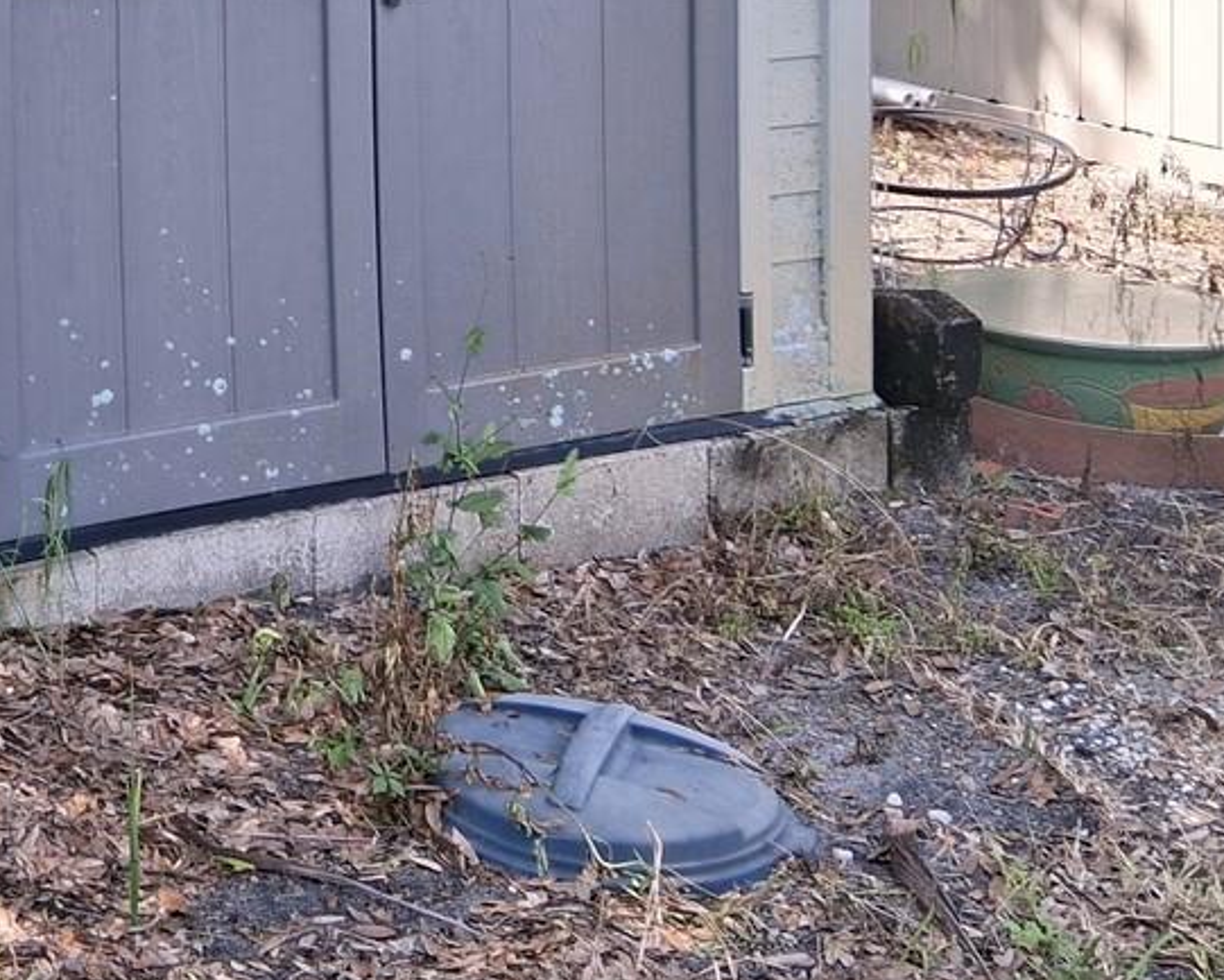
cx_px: -131
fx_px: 2717
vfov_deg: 19.0
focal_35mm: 75
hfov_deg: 23.7
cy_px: -281
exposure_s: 1/223
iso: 25
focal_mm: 3.98
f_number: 1.8
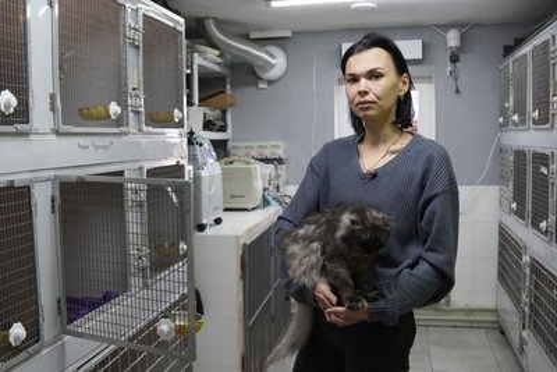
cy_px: 186
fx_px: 557
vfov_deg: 36.9
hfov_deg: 53.1
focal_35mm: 36
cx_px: 278
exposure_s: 1/160
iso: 800
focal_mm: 24
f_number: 4
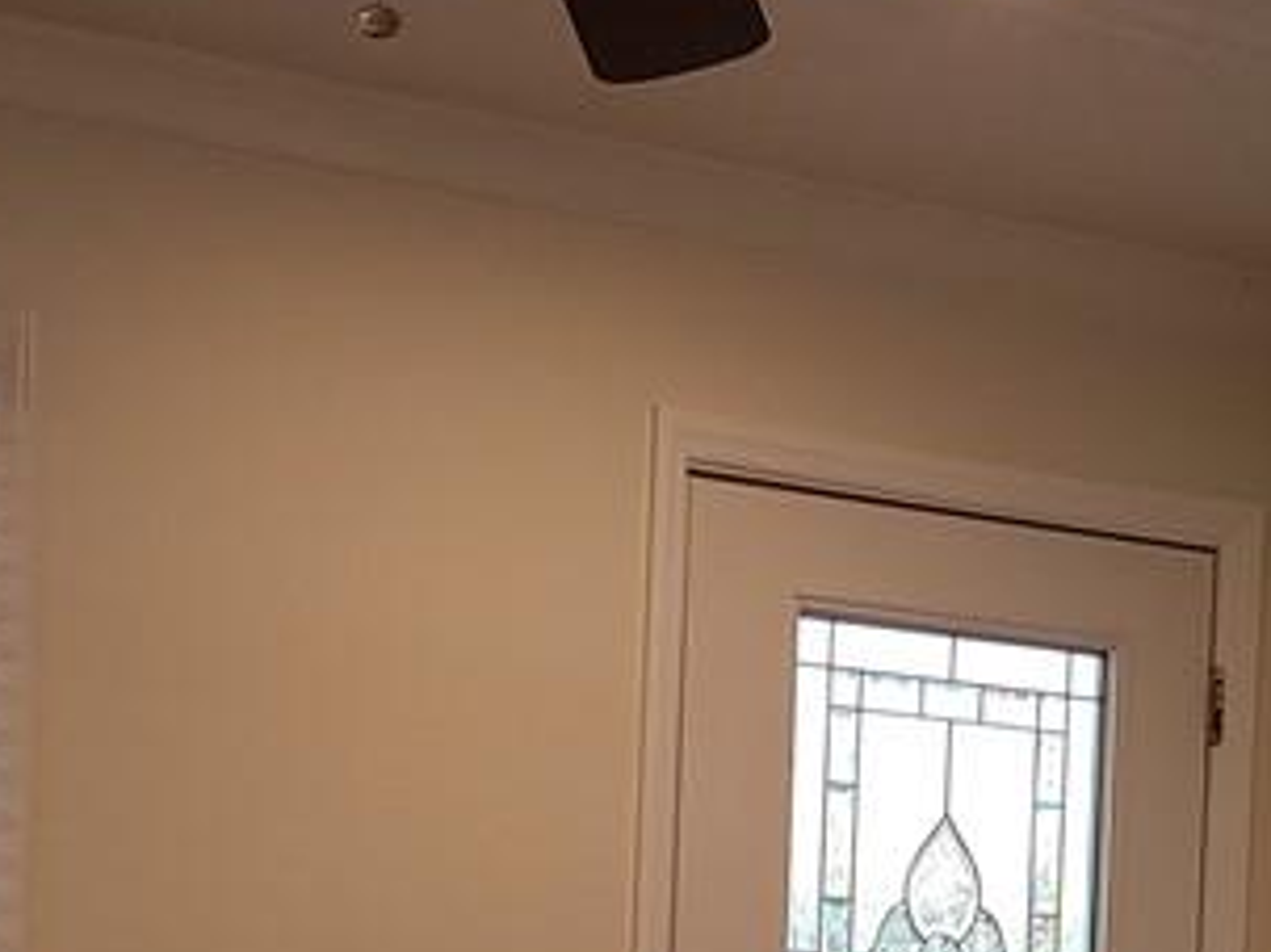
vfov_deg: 16.0
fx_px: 3230
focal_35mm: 88
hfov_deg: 22.2
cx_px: 411
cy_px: 1216
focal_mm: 5.4
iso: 50
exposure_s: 1/60
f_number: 1.8
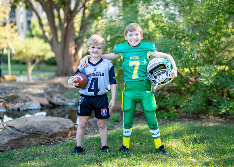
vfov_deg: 22.7
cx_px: 124
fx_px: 417
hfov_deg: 31.4
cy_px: 81
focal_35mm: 63
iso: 100
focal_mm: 50
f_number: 1.2
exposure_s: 1/1000
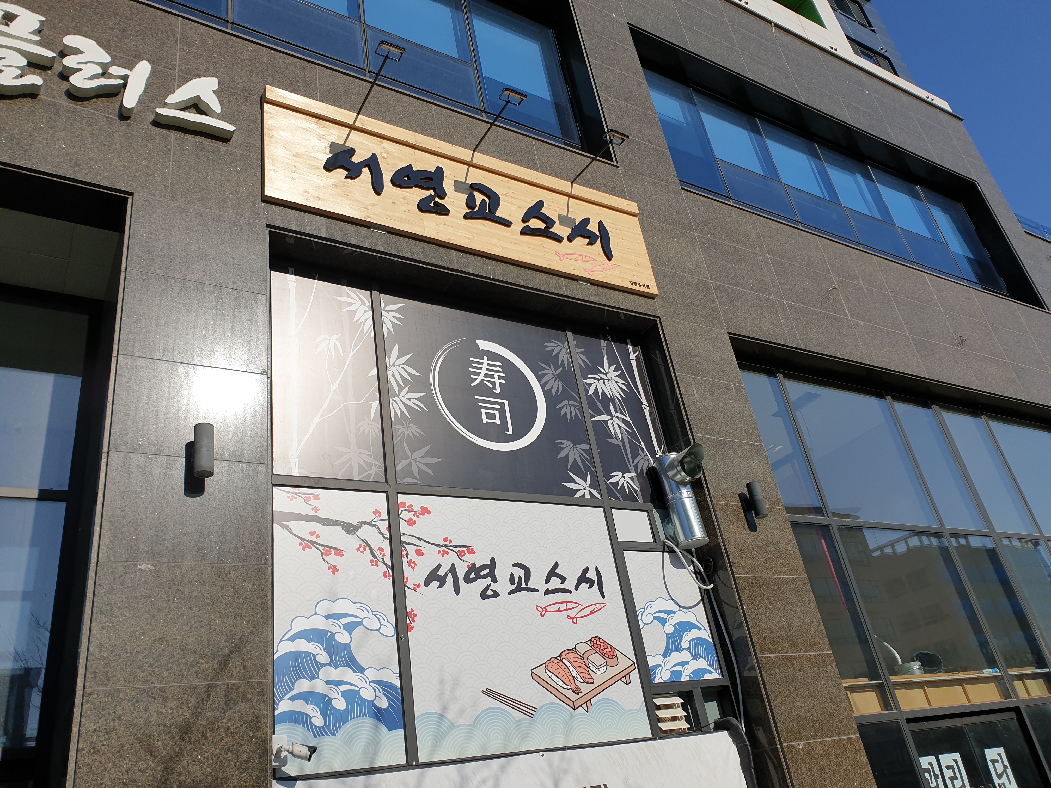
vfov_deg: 53.1
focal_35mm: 26
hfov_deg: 67.3
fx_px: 789
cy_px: 394
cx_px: 526
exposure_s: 1/4098
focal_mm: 4.3
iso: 50
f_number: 2.4
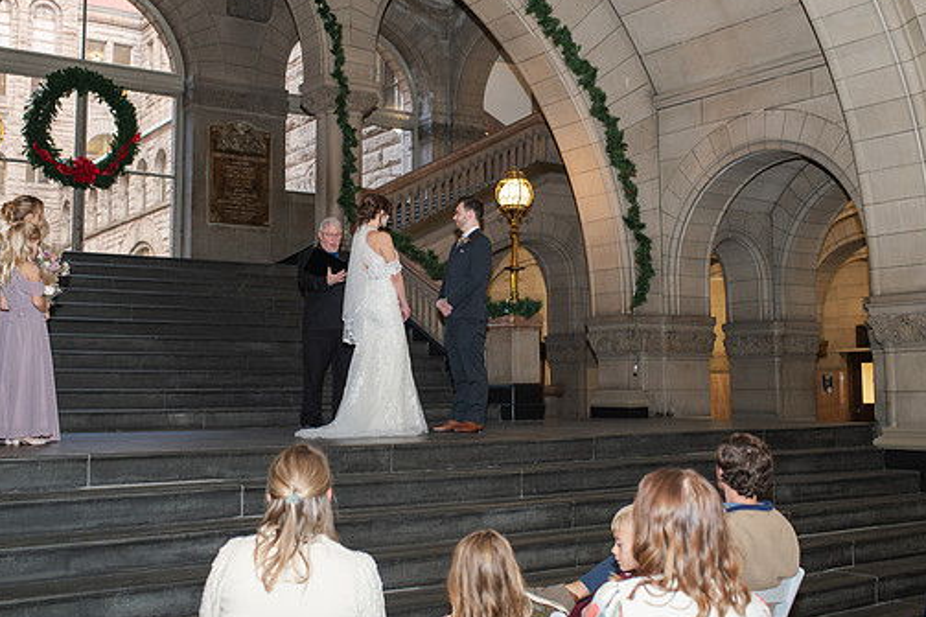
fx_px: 1106
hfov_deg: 45.4
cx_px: 435
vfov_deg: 31.2
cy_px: 284
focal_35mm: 43
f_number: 3.5
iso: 1000
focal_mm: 35
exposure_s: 1/200
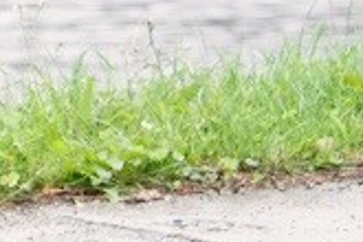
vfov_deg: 2.9
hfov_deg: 4.1
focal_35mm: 472
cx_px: -950
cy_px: -240
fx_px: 4759
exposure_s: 1/800
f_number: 5.6
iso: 2000
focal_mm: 65
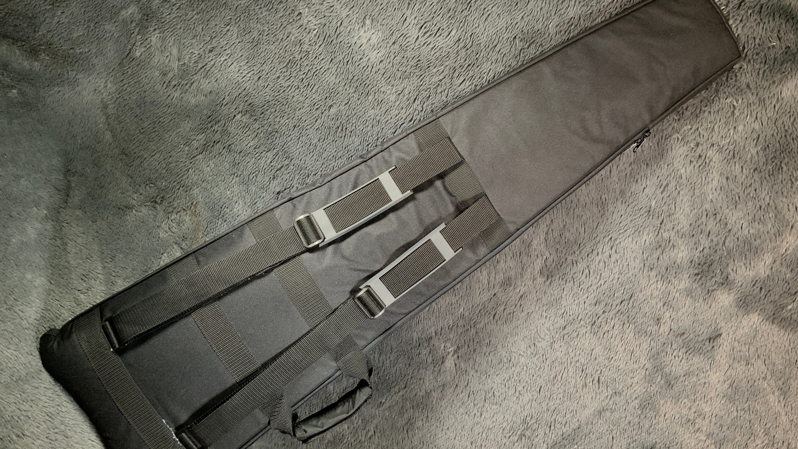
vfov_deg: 36.7
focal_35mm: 32
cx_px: 401
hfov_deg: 61.0
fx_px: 677
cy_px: 240
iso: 64
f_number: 1.8
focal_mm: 3
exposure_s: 1/104
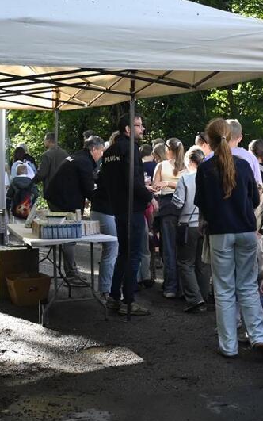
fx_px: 894
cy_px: 184
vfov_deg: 26.4
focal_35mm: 78
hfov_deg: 16.5
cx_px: 227
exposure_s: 1/125
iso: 400
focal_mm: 27.5
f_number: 3.8
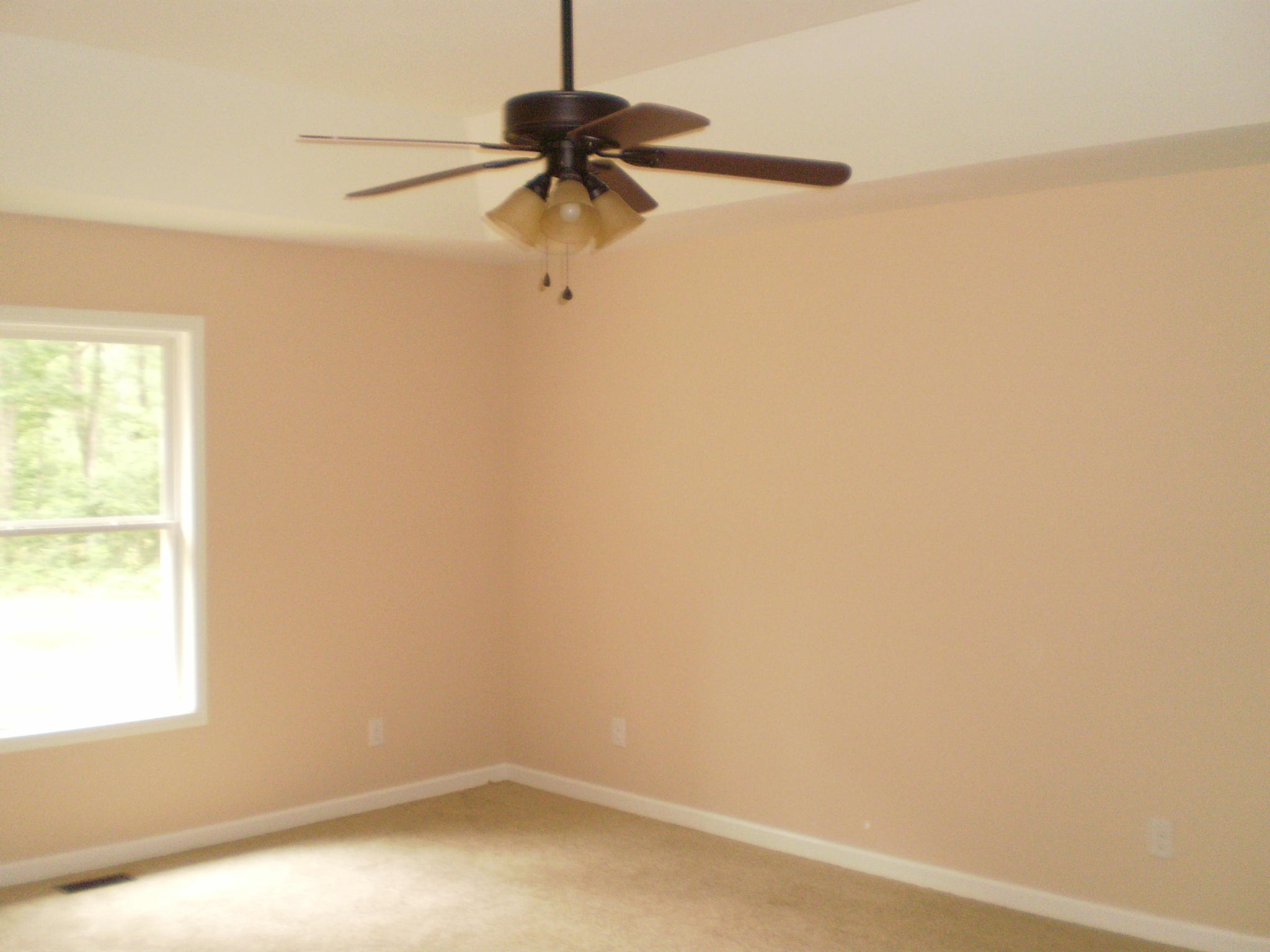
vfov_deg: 39.7
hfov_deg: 51.4
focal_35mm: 36
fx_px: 1321
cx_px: 635
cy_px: 476
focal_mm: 6.3
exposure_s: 1/30
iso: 320
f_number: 3.1
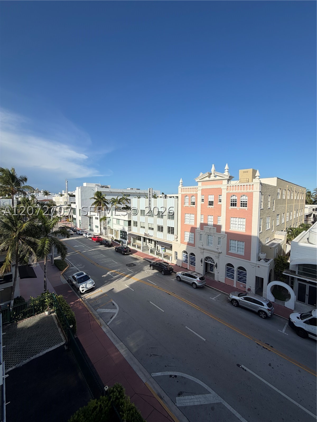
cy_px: 211
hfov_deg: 85.7
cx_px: 158
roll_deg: -1.4
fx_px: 171
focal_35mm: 14
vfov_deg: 102.1
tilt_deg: -3.2
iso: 20
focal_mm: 2.22
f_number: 2.2
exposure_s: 1/830
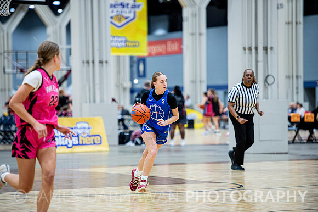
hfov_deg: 12.5
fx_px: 1457
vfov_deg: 8.3
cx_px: 159
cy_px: 106
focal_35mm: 165
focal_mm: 165
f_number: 2.8
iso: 2000
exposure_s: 1/400
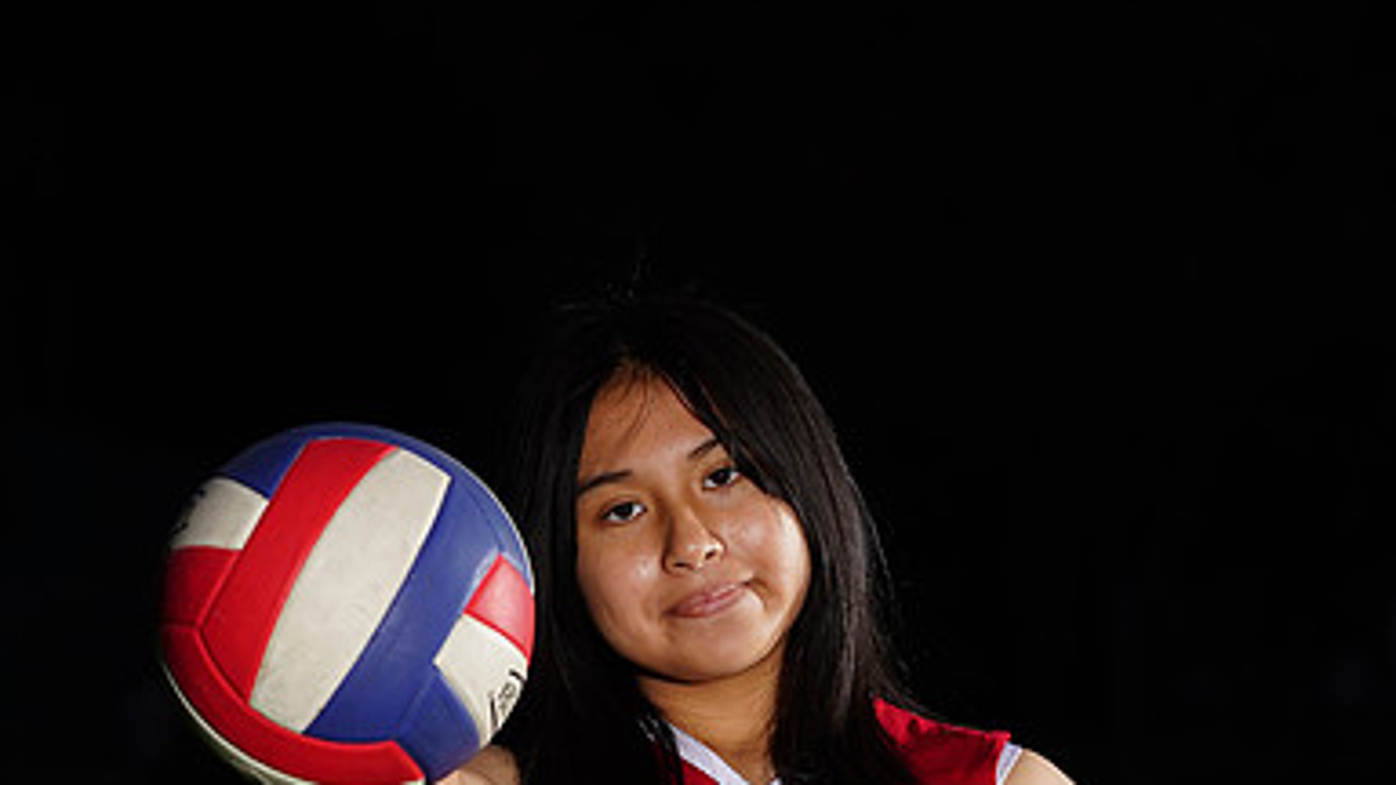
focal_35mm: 277
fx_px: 10254
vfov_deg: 4.4
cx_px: 696
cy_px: 901
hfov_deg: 7.8
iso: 400
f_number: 9
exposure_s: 1/125
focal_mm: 175
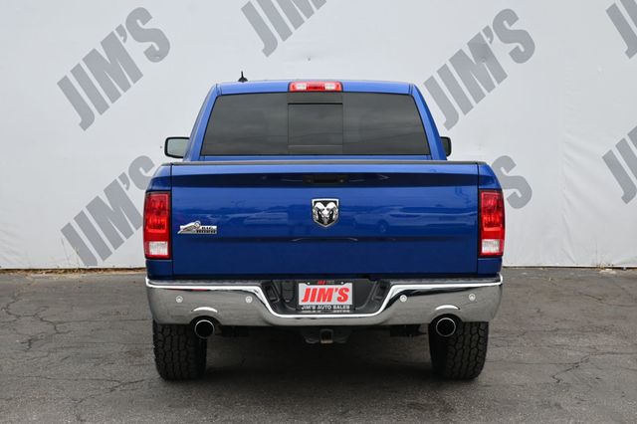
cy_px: 212
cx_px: 318
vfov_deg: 23.2
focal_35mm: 58
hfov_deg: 34.2
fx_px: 1035
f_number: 5.6
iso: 400
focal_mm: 39
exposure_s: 1/250
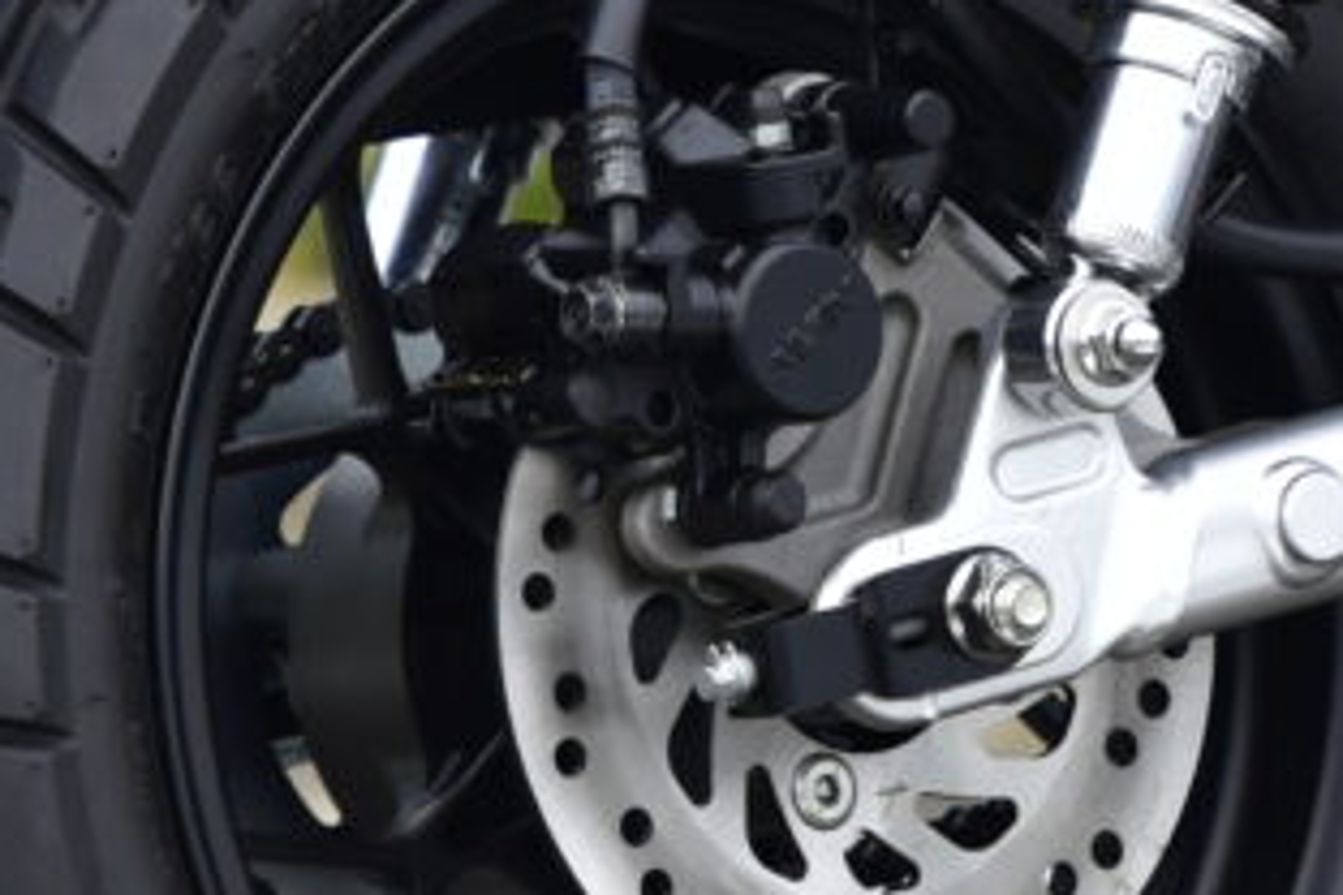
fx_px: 39429
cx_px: 2355
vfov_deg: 1.3
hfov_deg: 1.9
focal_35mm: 1057
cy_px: -936
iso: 250
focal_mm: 165
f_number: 2.8
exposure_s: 1/2000
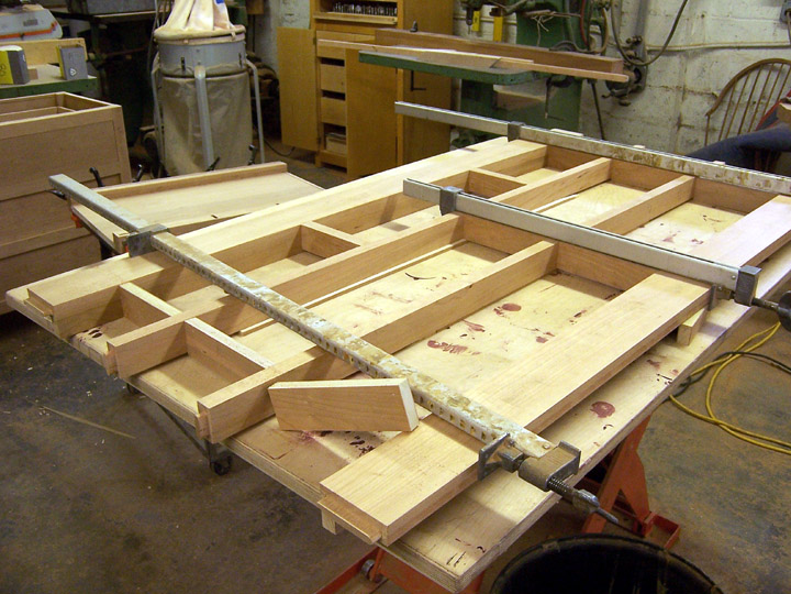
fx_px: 754
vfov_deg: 42.9
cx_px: 396
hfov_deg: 55.4
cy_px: 297
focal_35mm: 33
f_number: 3.4
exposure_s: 1/20
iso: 140
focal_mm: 5.5
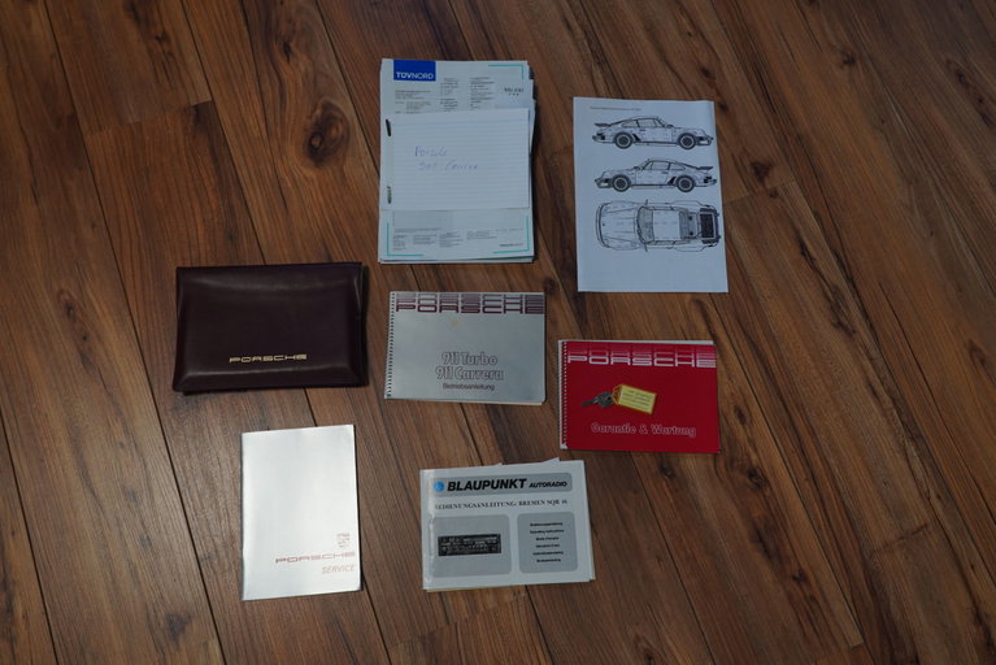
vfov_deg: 42.4
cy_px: 332
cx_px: 498
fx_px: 858
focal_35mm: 31
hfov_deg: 60.3
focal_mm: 31
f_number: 9
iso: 640
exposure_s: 1/40
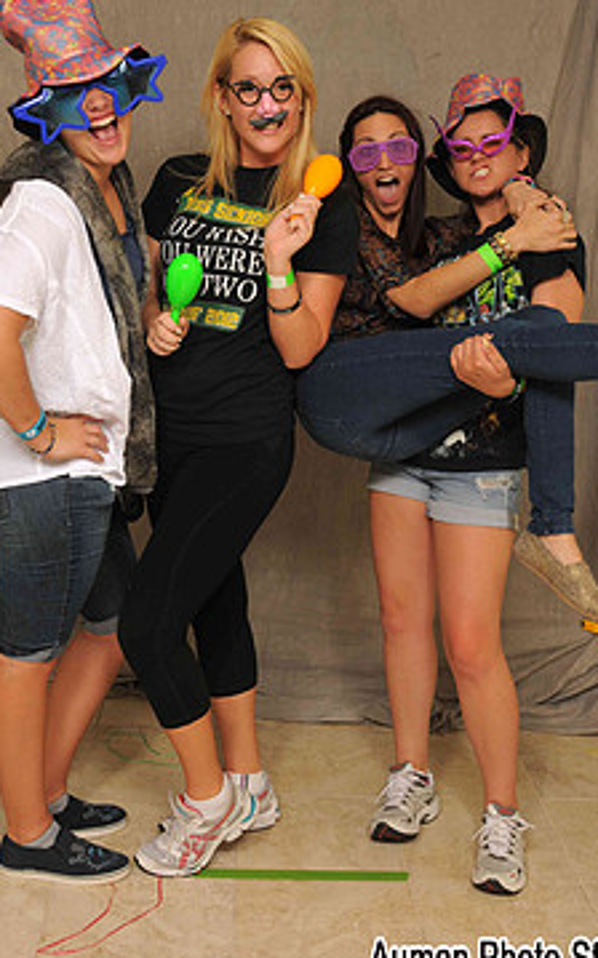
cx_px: 311
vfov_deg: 43.4
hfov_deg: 28.0
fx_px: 1201
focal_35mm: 46
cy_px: 422
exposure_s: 1/125
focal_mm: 24
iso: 200
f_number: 6.3
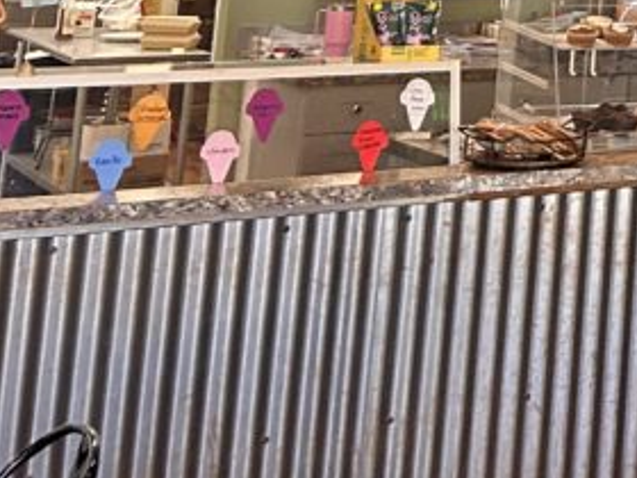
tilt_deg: +9.5
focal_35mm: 95
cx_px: 1015
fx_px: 1748
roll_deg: -1.1
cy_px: -389
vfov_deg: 13.8
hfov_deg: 17.9
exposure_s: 1/60
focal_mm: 5.7
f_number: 1.5
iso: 250
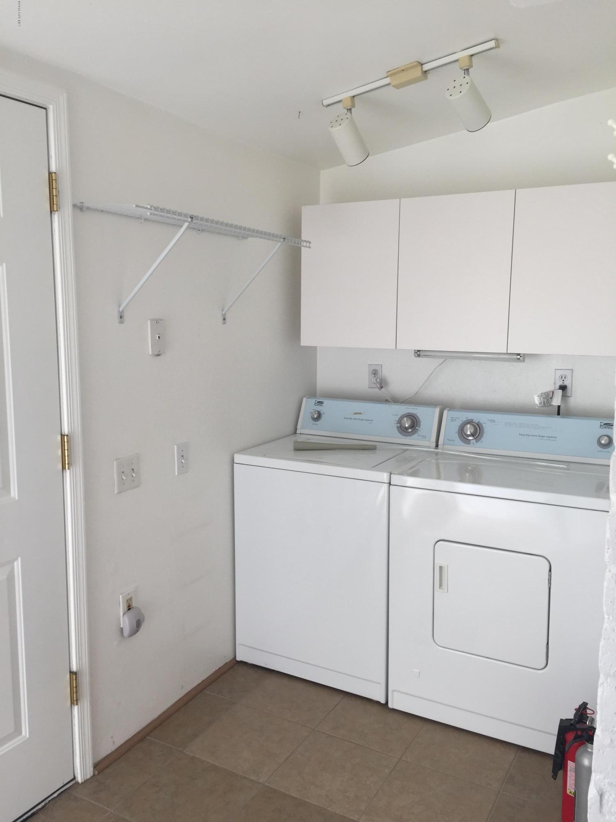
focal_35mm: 29
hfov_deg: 48.2
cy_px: 411
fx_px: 688
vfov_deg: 61.7
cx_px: 308
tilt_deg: -7.8
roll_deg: -0.4
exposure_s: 1/123
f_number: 2.2
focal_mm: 4.15
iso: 32
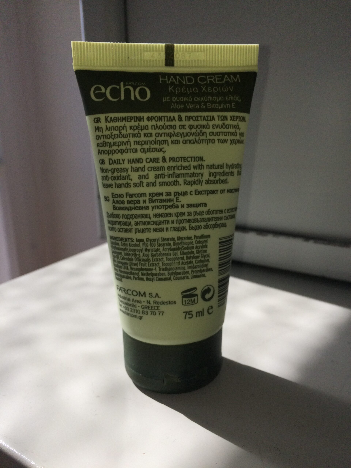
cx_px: 176
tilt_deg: -16.9
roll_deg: +2.6
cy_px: 234
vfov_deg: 61.7
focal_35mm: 29
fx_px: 392
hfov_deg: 48.2
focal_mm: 4.15
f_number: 2.2
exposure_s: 1/5882
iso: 64
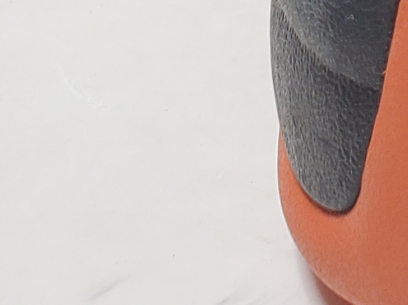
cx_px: 1019
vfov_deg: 8.3
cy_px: -411
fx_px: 1933
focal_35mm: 164
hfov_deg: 10.3
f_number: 2.4
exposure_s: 1/136
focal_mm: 4.3
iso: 50
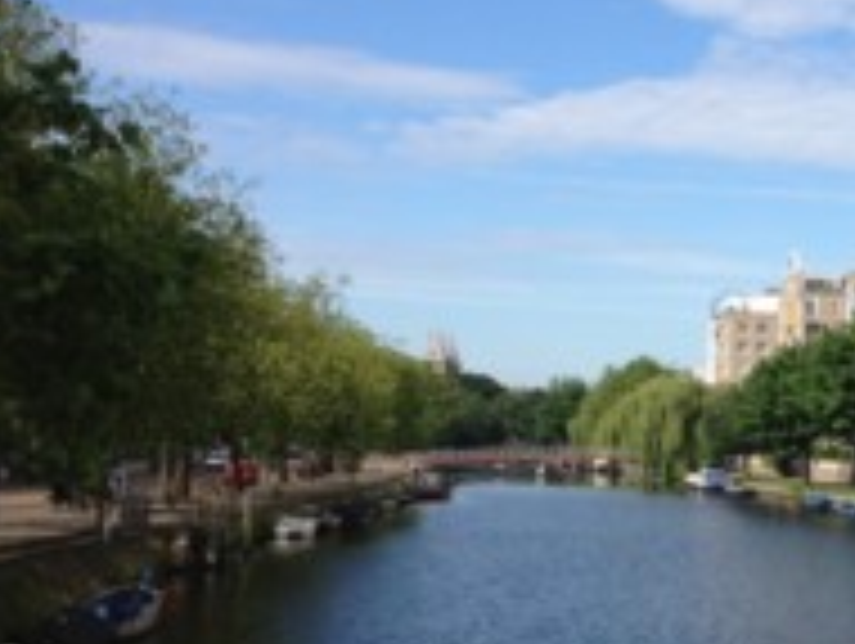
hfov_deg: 22.9
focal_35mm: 83
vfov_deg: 17.8
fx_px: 2053
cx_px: 792
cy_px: 387
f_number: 2.4
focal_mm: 4.28
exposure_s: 1/1453
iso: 64
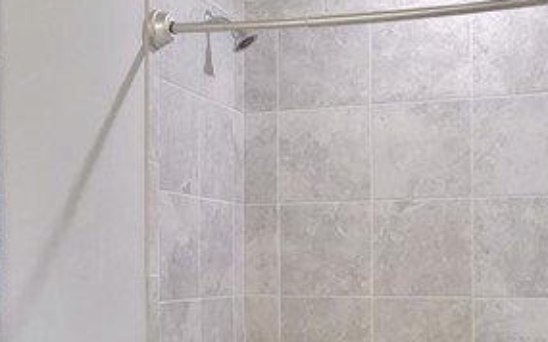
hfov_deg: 30.5
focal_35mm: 66
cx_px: 131
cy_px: 303
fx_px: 986
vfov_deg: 19.4
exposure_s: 1/4
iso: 500
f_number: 8
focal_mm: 17
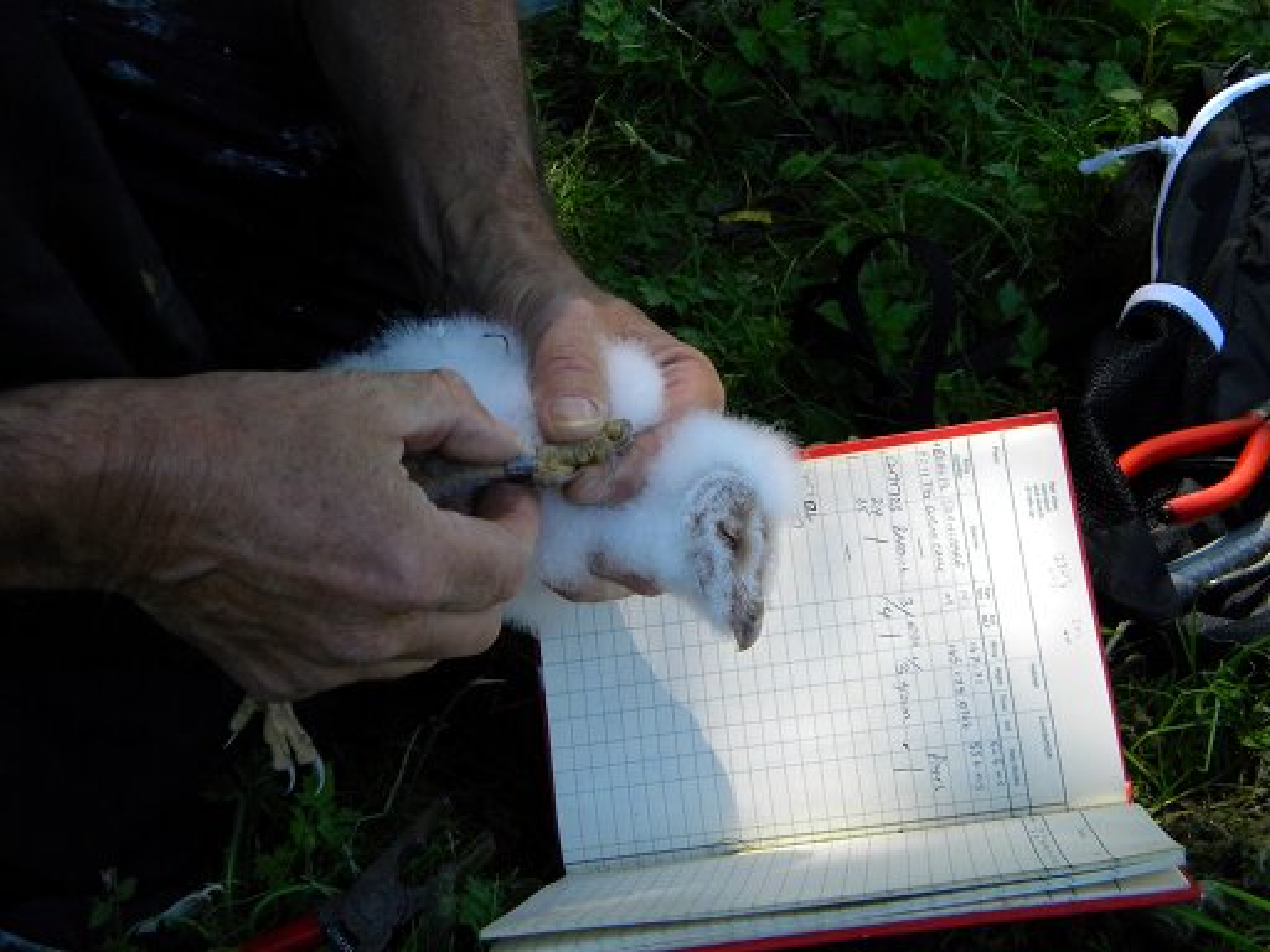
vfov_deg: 30.9
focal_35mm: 47
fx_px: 1724
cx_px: 635
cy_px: 476
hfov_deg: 40.4
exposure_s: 1/500
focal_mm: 8.6
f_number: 3.9
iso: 246
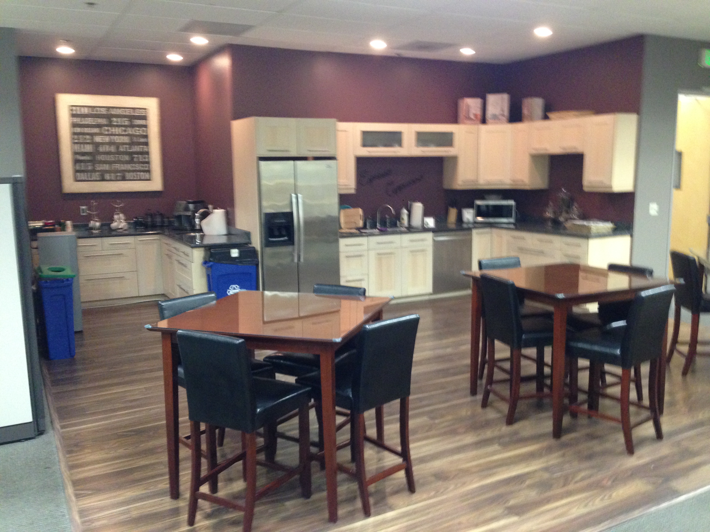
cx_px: 355
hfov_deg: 55.4
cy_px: 266
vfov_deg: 42.9
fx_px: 677
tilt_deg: -10.6
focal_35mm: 33
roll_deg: +0.8
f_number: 2.4
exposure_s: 1/20
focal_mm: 4.12
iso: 320
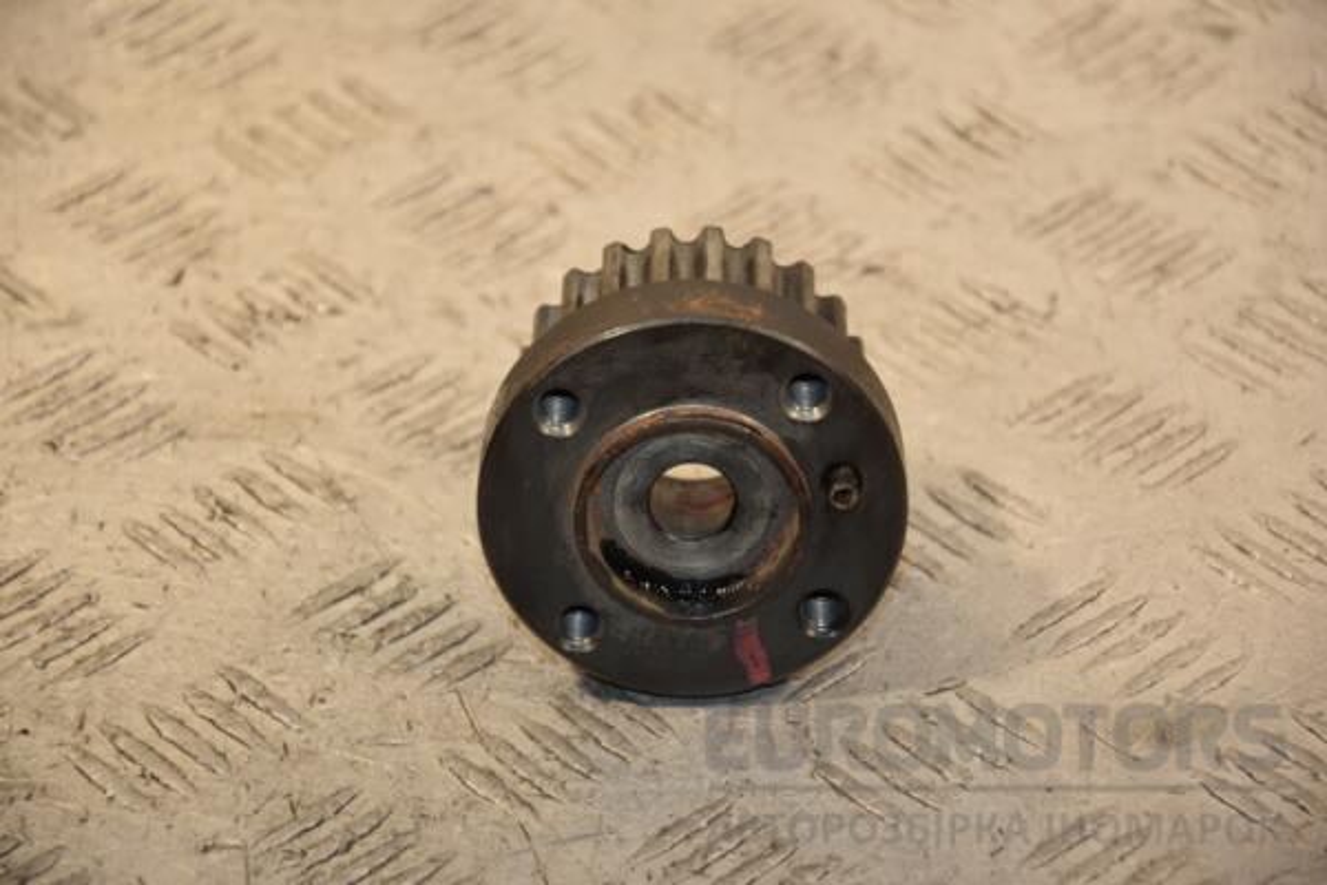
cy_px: 442
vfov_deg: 8.7
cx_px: 664
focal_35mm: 158
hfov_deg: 13.0
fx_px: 5805
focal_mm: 105
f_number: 5.6
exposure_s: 1/160
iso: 800
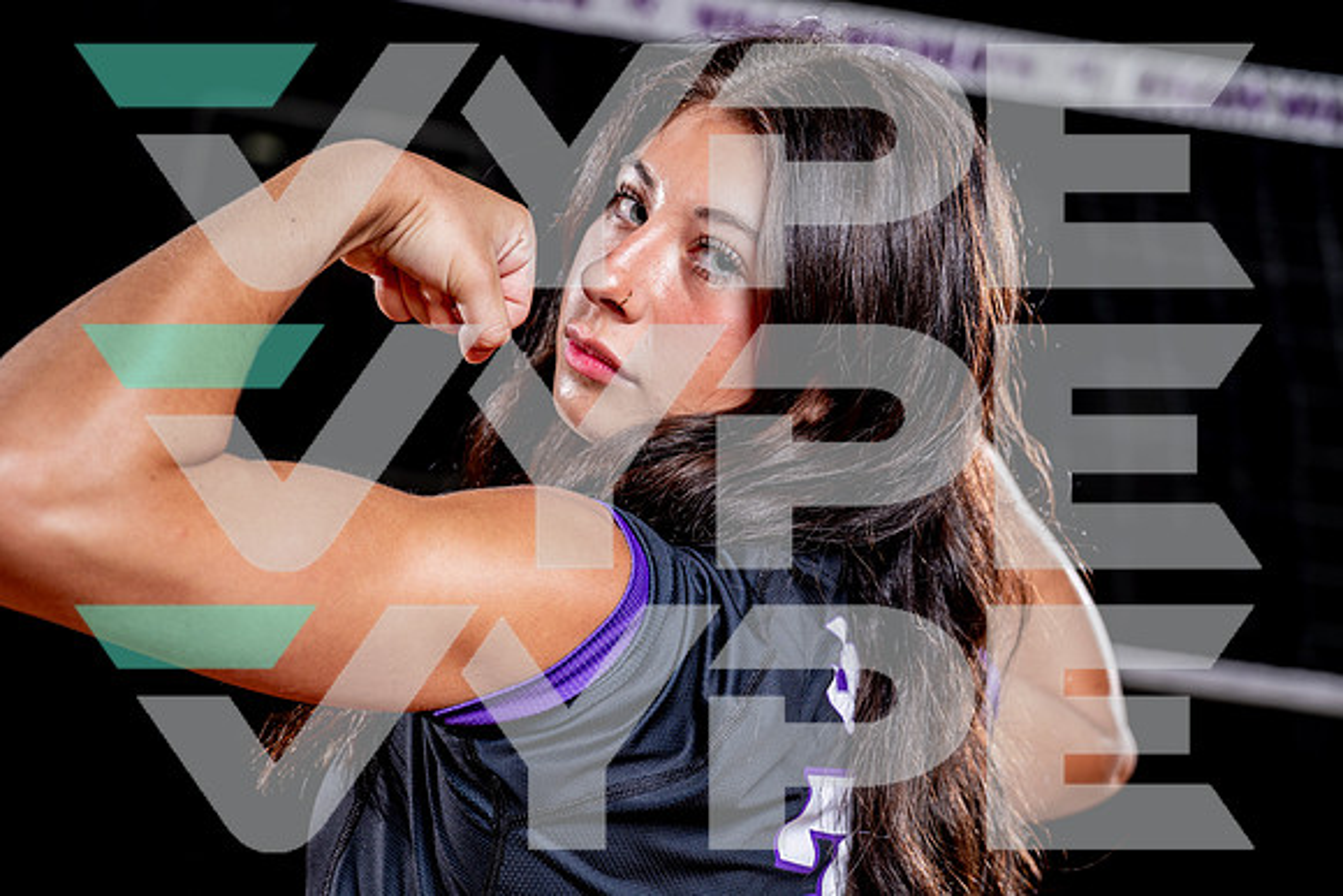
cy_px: 448
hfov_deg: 28.1
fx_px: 2683
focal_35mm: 72
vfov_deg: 19.0
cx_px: 672
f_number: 4
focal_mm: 68
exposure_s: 1/250
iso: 100
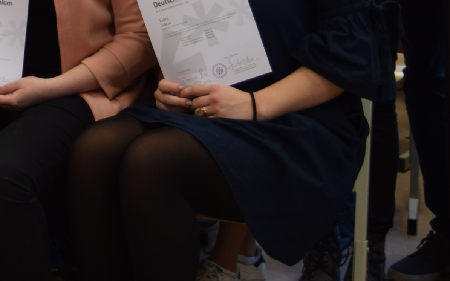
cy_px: -257
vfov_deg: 8.0
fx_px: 1925
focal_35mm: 157
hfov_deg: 13.0
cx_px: -87
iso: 100
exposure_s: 1/13
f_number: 4.2
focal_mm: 28
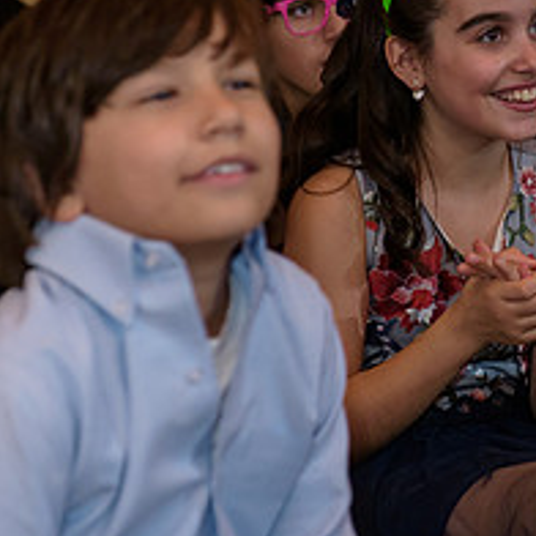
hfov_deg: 9.9
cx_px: 506
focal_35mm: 176
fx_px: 3083
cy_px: 72
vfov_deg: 9.9
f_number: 3.2
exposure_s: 1/125
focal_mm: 70
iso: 1600
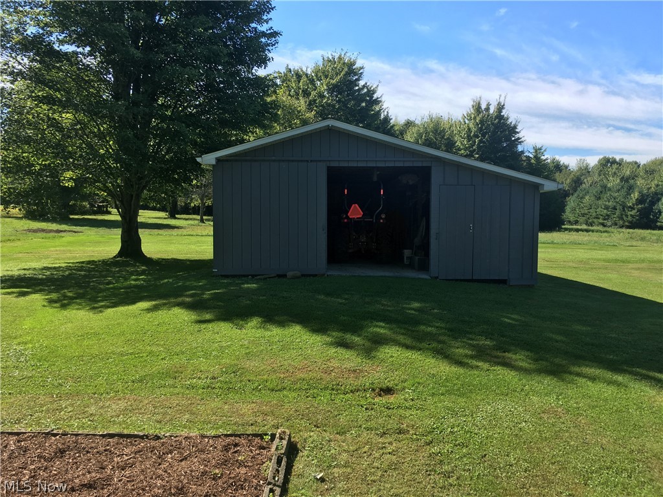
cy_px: 248
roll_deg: -1.0
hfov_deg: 61.7
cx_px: 332
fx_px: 555
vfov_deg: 48.2
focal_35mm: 29
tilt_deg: -1.7
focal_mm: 4.15
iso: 25
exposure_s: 1/836
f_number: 2.2
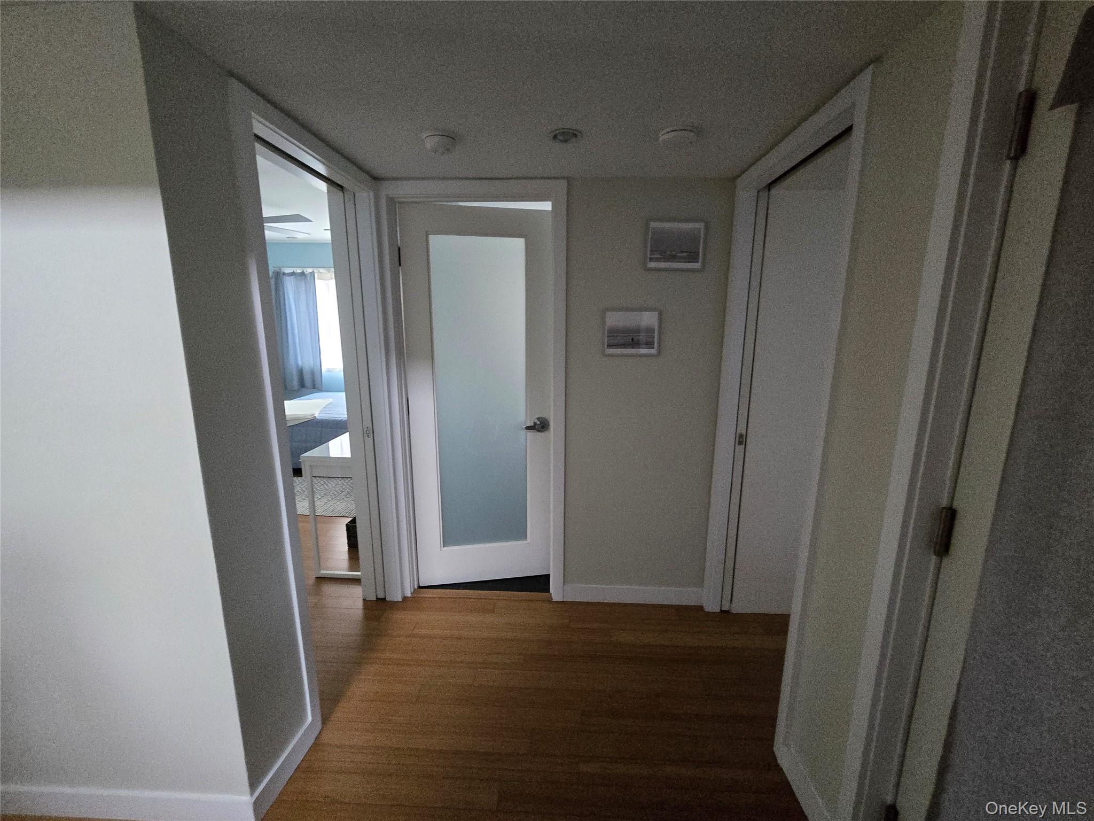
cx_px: 547
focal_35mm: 13
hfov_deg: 106.2
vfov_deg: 89.9
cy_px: 410
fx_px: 411
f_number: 2.2
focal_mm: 2.2
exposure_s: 1/60
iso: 1250
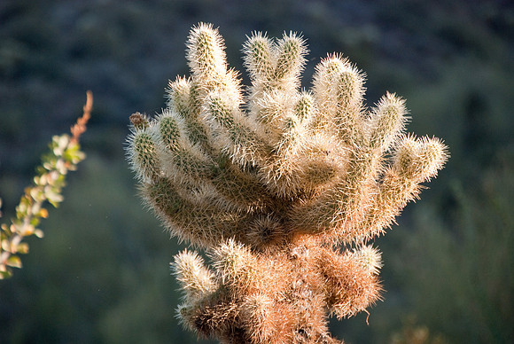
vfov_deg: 5.4
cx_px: 257
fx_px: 3644
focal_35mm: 255
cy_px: 172
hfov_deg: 8.1
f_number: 5.6
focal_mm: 170
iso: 400
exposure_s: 1/160
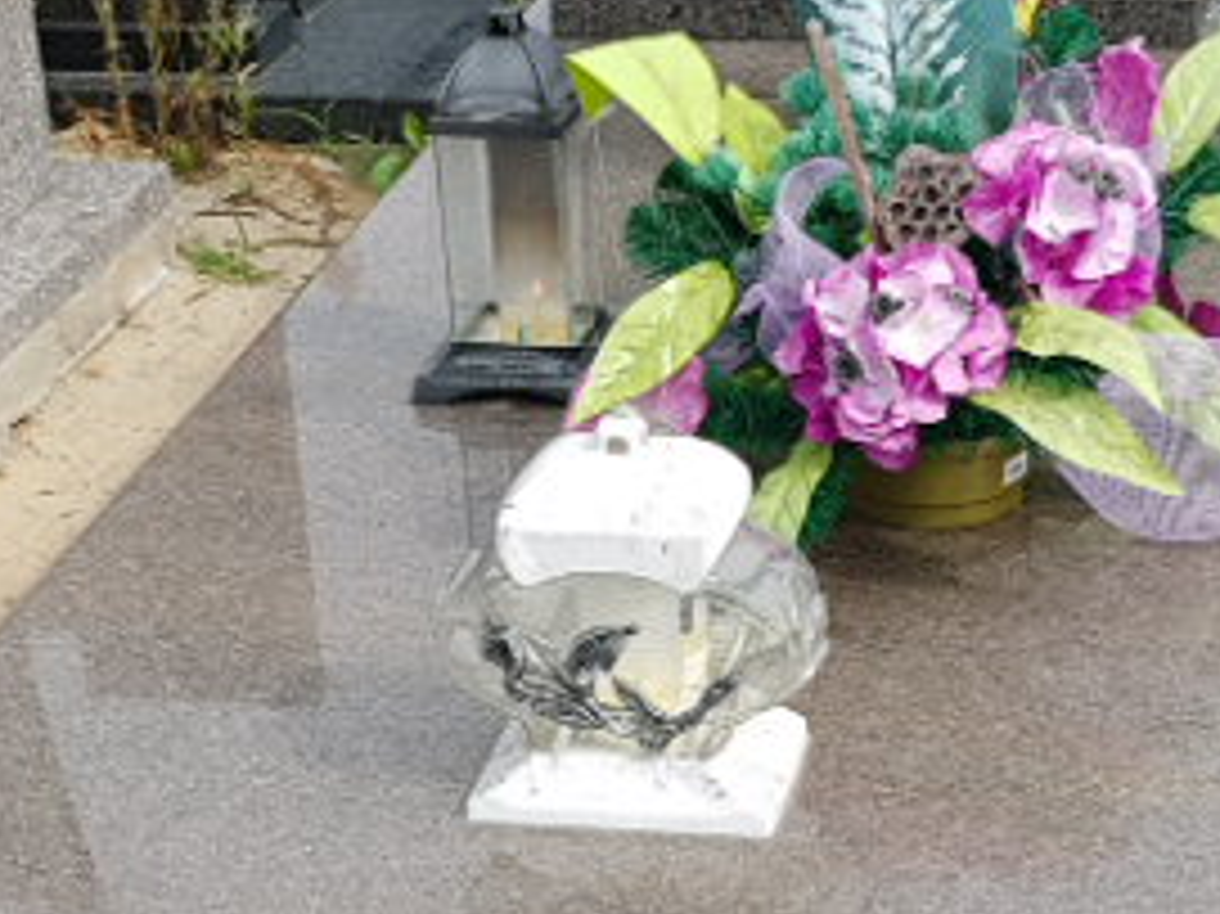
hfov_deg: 21.2
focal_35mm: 92
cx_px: 810
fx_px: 3241
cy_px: 819
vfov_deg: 15.9
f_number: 1.7
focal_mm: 4.2
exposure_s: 1/1632
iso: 40
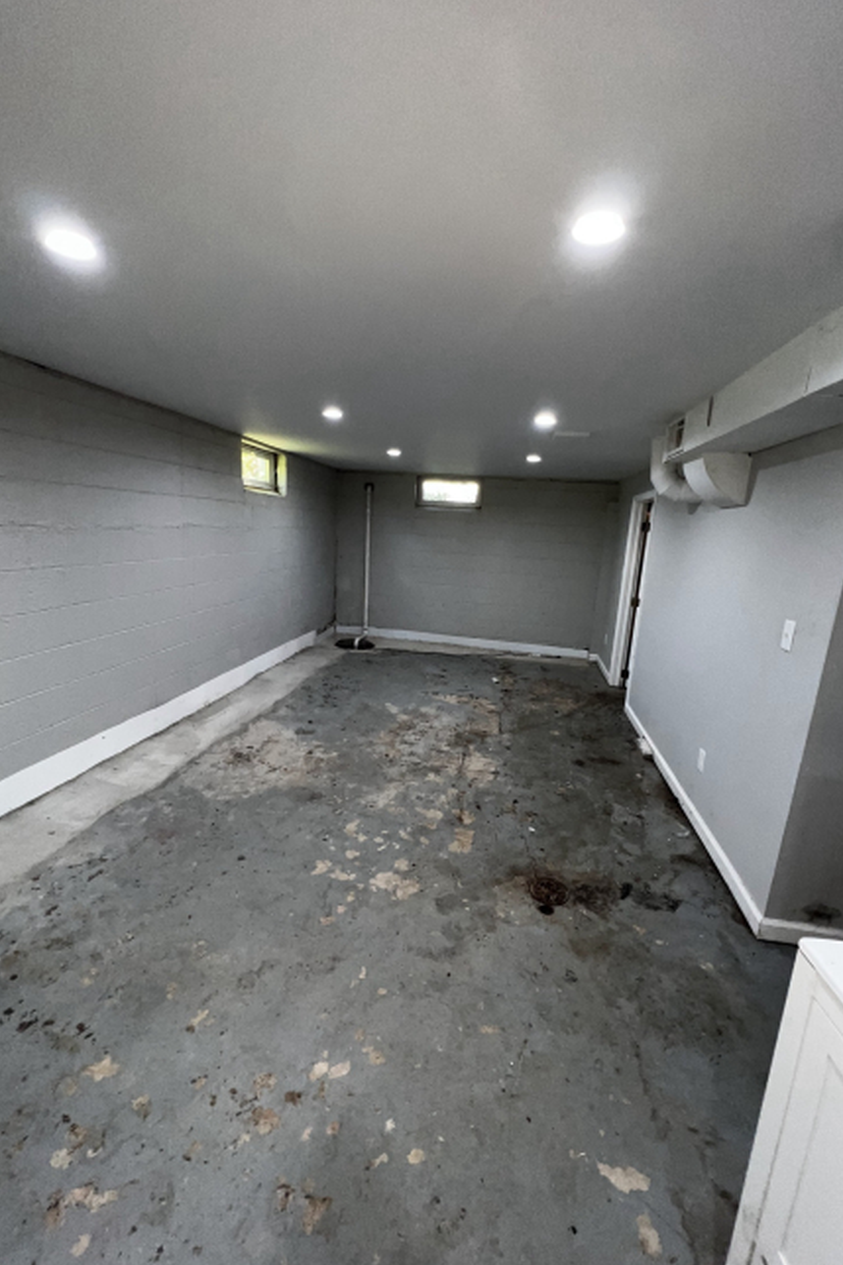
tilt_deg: -11.3
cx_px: 413
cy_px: 639
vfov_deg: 104.3
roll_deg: -3.1
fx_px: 492
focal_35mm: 14
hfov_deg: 81.2
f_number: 1.8
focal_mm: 1.57
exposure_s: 1/60
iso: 100
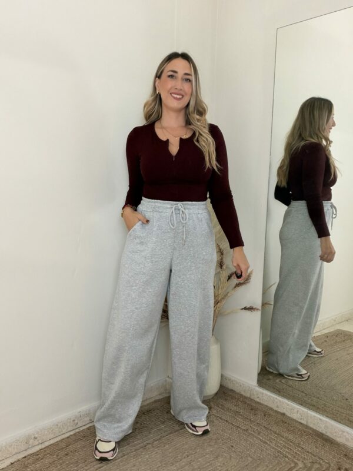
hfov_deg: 46.8
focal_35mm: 30
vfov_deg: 60.0
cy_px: 236
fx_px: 408
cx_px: 176
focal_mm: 2.71
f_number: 1.9
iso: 100
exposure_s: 1/60
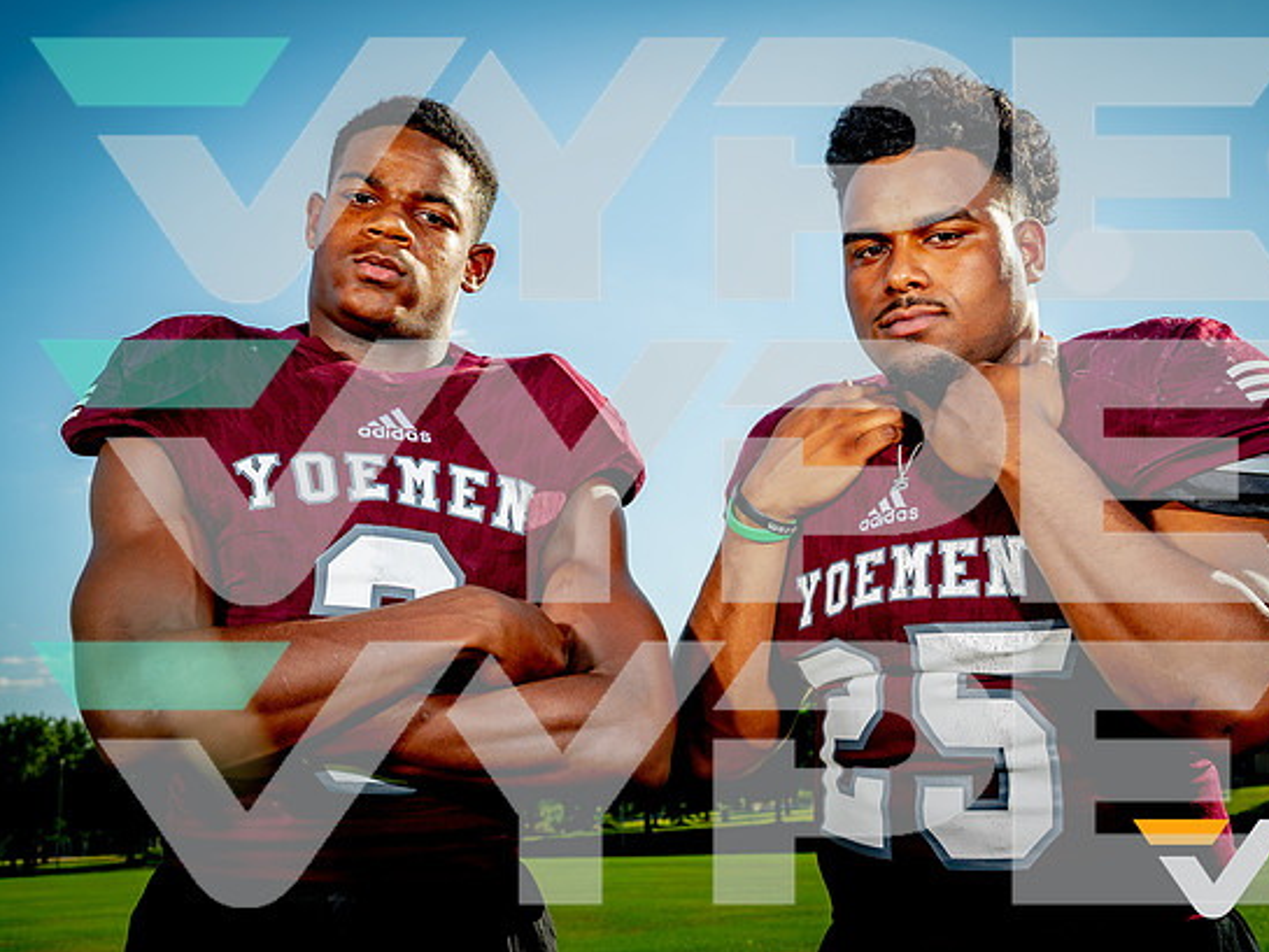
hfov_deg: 41.2
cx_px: 673
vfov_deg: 31.5
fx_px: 1687
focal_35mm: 46
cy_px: 473
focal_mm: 42
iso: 100
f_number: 9
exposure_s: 1/125
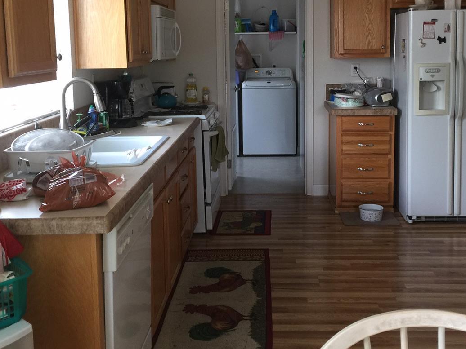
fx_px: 565
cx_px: 255
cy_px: 113
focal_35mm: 42
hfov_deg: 44.7
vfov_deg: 34.0
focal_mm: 4.15
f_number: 2.2
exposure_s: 1/15
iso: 40
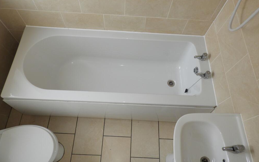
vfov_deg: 47.5
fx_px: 184
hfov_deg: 70.4
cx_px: 130
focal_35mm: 26
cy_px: 72
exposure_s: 1/60
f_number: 3.3
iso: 110
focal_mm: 4.3
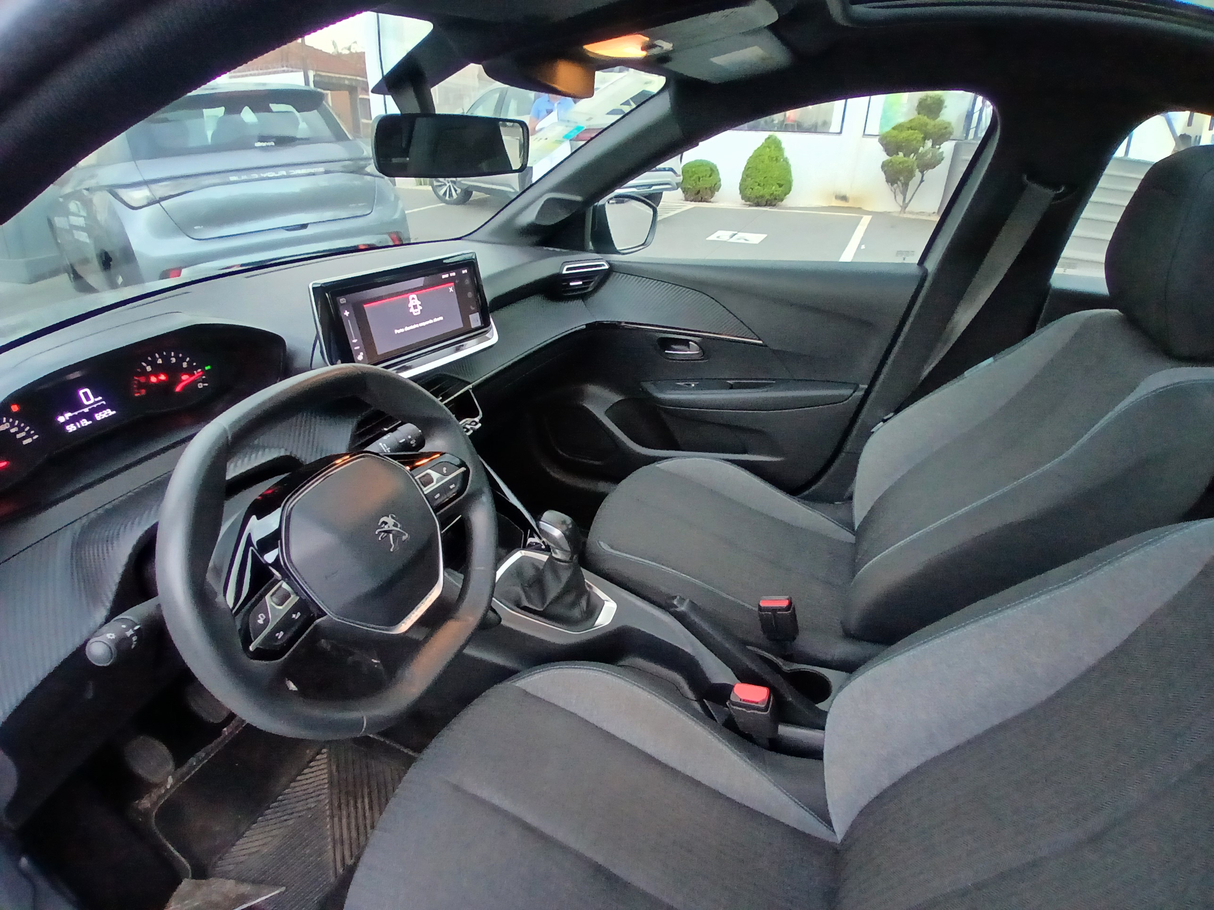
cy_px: 455
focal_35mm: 17
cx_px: 607
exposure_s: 1/30
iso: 200
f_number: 2.2
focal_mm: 1.4
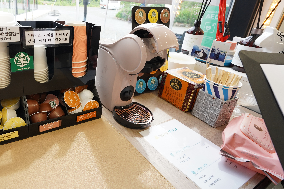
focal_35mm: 21
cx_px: 72
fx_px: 166
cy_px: 61
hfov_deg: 75.5
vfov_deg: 58.0
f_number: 8
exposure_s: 1/30
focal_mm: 14
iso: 500
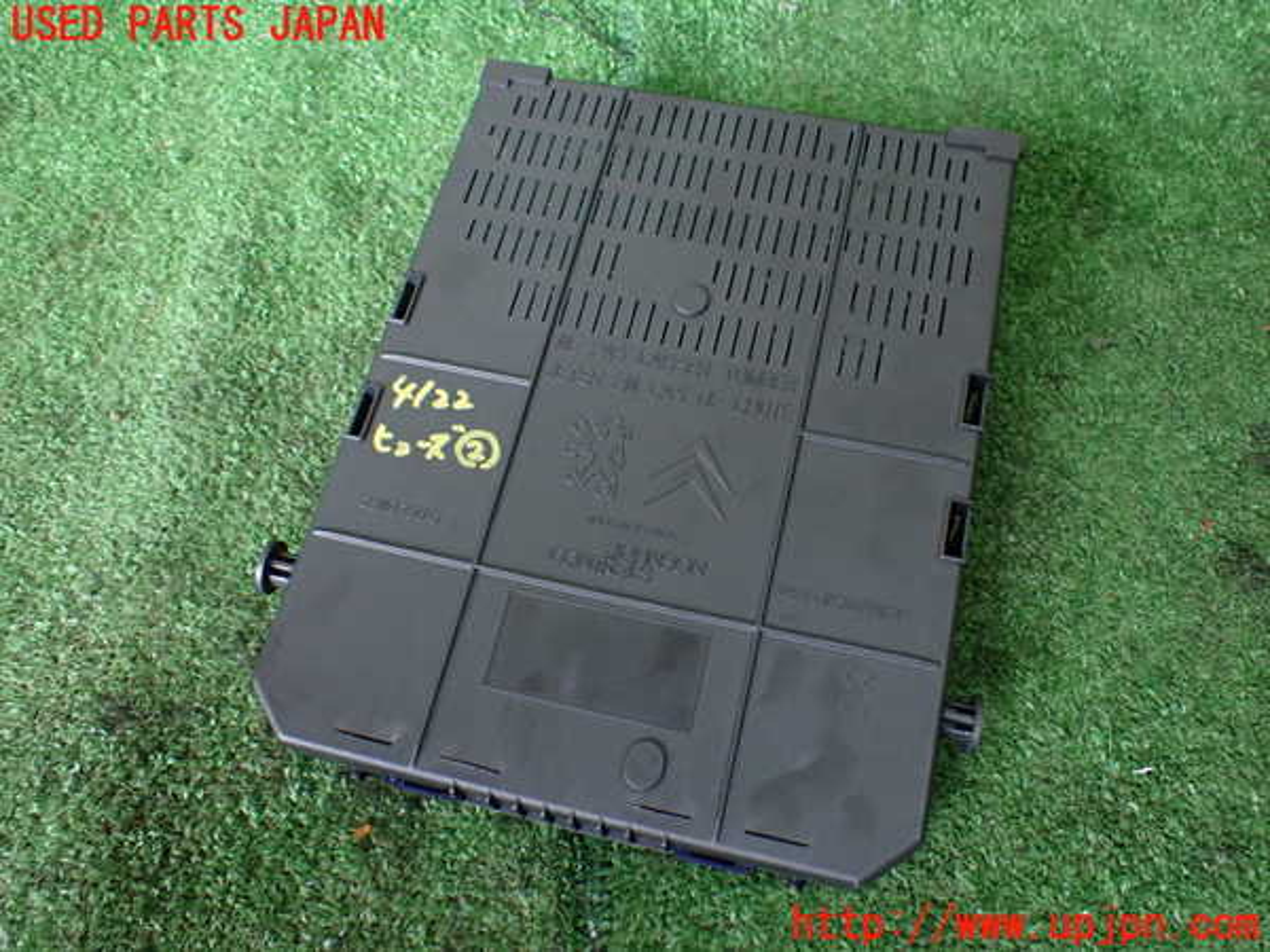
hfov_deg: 60.0
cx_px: 635
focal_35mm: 30
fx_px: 1101
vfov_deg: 46.8
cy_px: 476
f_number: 2.3
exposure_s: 1/80
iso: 800
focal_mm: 5.4
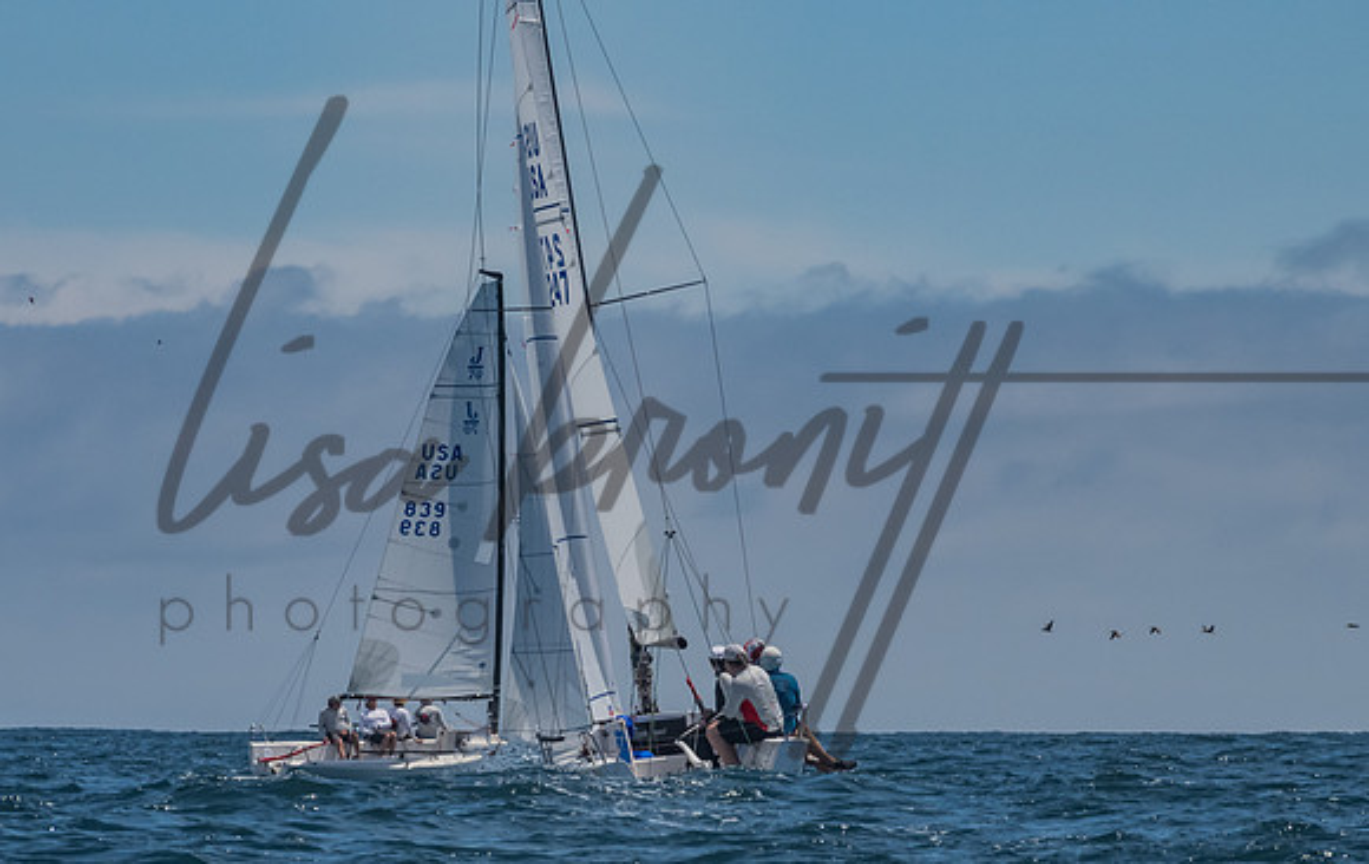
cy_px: 520
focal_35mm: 371
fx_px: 13877
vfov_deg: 3.6
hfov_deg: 5.6
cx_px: 580
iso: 640
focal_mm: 210
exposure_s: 1/1600
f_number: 14
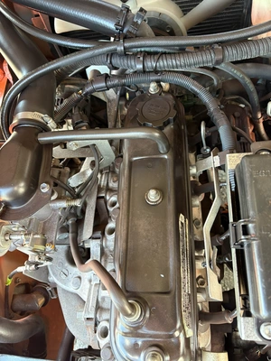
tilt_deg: -61.4
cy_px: 180
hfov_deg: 53.1
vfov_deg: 67.3
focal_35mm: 26
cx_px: 136
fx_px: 271
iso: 250
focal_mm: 5.96
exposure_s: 1/60
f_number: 1.6
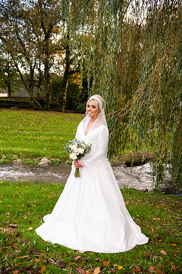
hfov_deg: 37.9
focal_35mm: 35
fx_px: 265
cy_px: 137
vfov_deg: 54.4
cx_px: 91
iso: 160
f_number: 3.5
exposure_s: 1/160
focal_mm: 35
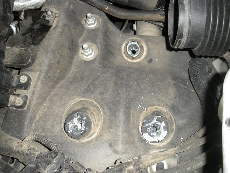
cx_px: 115
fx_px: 239
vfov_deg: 39.7
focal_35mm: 36
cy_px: 86
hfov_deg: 51.4
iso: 64
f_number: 3.5
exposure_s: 1/60
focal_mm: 6.3
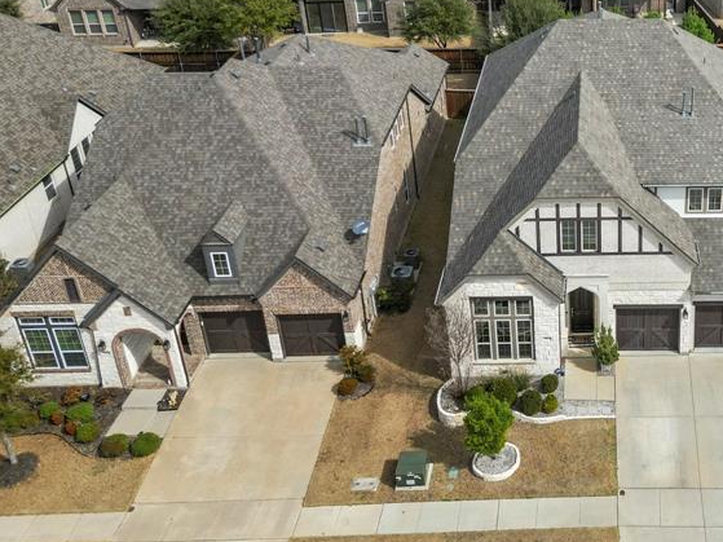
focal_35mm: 44
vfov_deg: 32.2
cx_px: 620
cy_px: 131
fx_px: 919
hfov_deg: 40.4
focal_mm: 6.72
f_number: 1.7
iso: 130
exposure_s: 1/3200
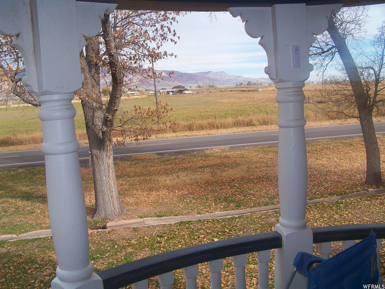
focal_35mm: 36
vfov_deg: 39.7
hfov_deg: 51.4
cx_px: 192
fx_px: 400
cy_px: 144
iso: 64
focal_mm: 5.85
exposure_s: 1/125
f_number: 6.3
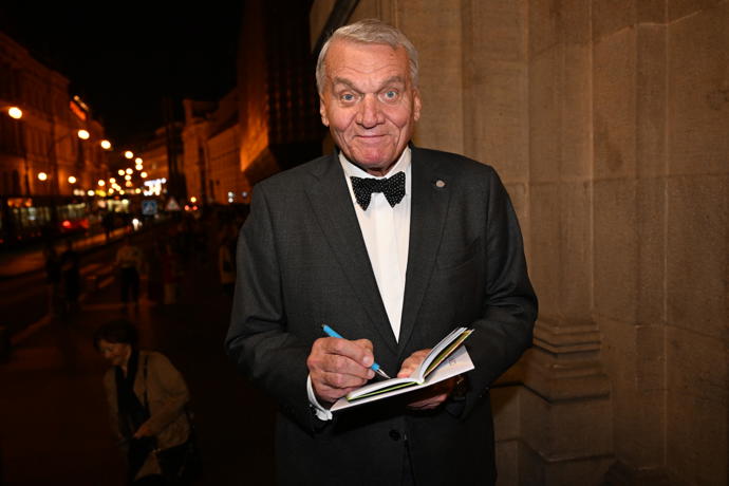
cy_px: 243
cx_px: 364
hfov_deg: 62.8
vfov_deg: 44.3
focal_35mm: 30
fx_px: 597
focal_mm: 29.5
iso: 4000
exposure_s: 1/125
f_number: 4.5
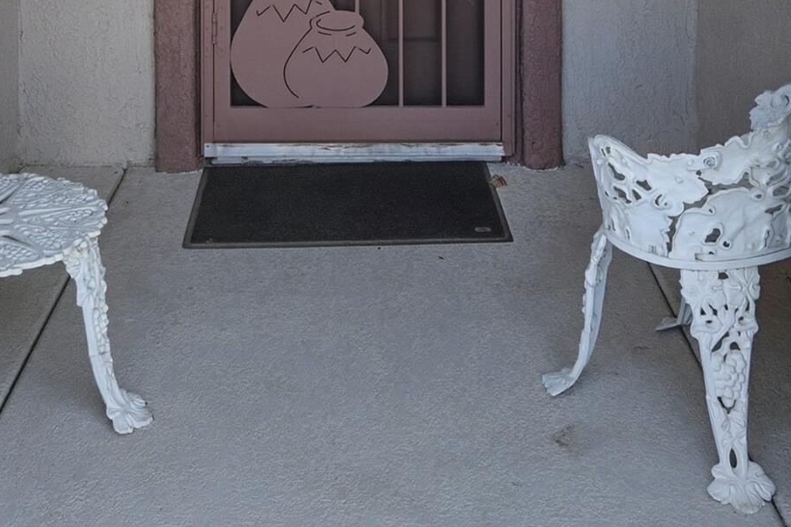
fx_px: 1201
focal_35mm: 55
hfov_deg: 36.5
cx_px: 377
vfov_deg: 20.9
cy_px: -267
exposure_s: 1/400
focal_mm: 16.5
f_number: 9
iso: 100
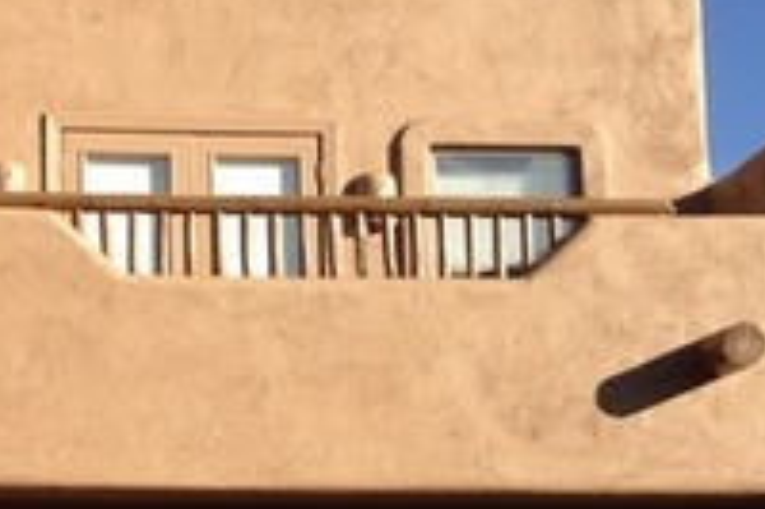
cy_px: 471
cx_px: -34
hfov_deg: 19.2
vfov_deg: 13.1
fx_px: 2187
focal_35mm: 103
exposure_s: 1/1176
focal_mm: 4.12
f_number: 2.4
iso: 50
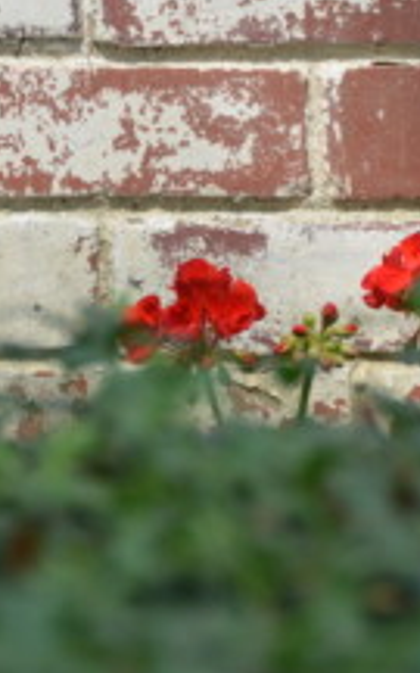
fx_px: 11721
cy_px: 327
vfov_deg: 3.3
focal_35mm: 640
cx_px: 244
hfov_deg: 2.1
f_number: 5.6
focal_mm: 200
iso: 400
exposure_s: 1/400
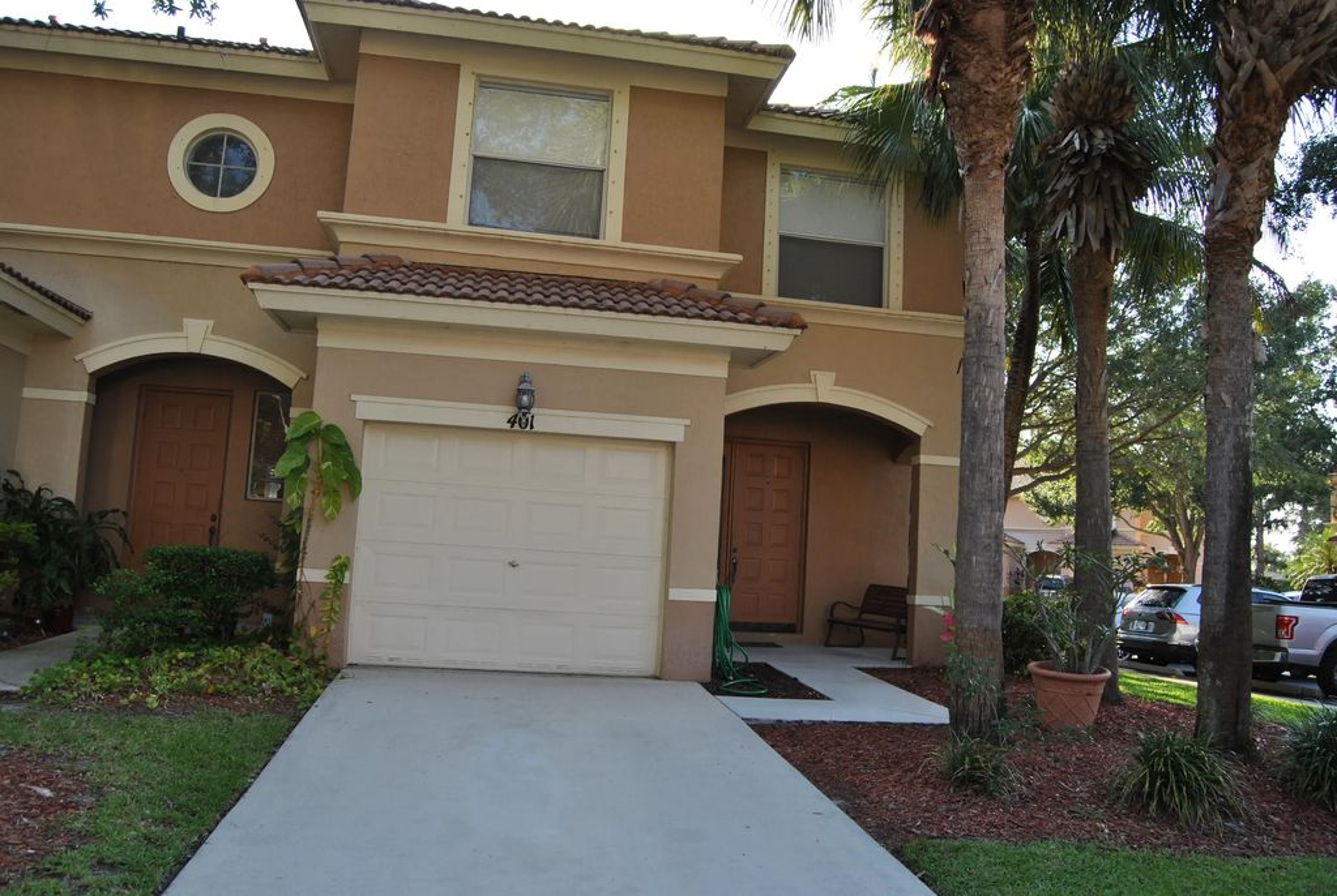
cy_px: 448
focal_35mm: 27
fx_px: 1005
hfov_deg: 67.3
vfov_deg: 48.1
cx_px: 668
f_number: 5.6
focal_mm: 18
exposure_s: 1/125
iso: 100
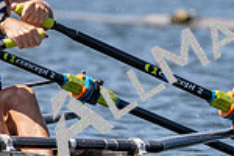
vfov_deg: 1.1
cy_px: 16
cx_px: -83
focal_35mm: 1285
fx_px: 8352
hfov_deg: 1.6
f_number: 6.3
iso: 320
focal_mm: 332
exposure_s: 1/2000
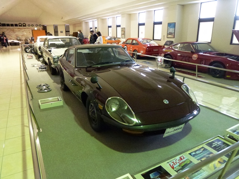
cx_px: 120
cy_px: 90
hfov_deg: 69.4
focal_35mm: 25
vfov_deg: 54.9
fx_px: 173
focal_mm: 4.3
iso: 800
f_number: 3.3
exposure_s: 1/20
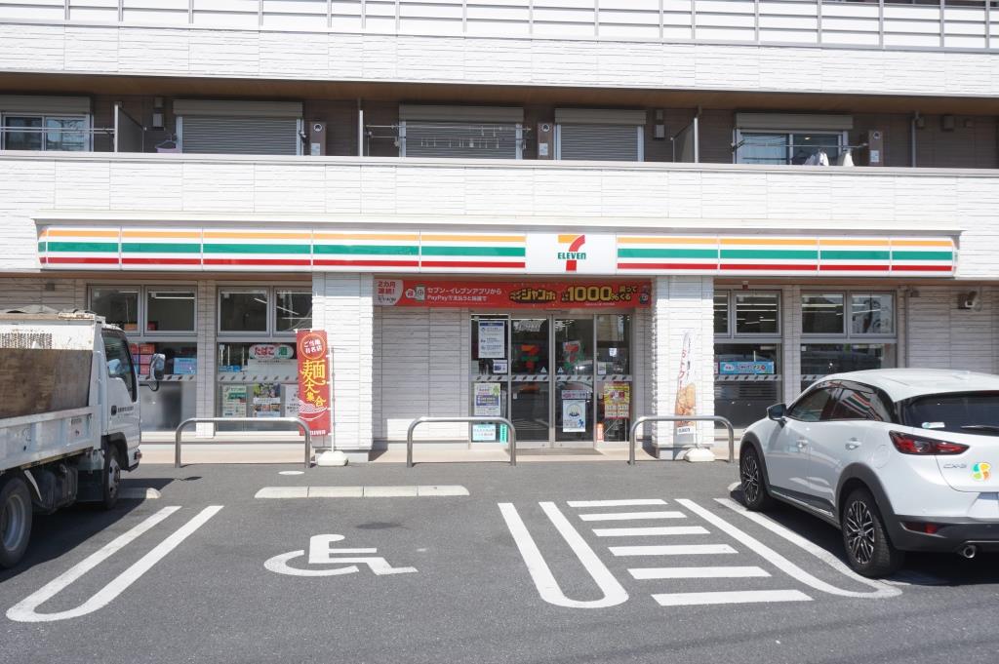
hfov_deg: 57.3
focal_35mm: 33
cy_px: 332
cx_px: 500
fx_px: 915
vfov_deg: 39.9
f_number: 9
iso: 100
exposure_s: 1/160
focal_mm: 22
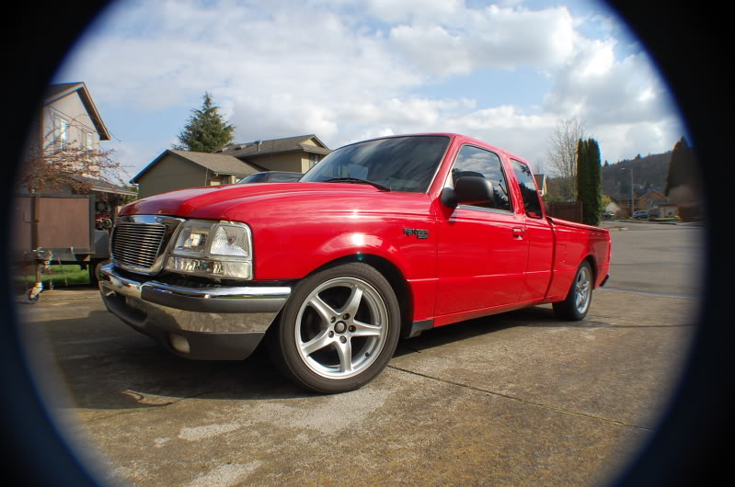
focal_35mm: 27
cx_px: 368
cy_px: 244
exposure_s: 1/320
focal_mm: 18
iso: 200
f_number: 9
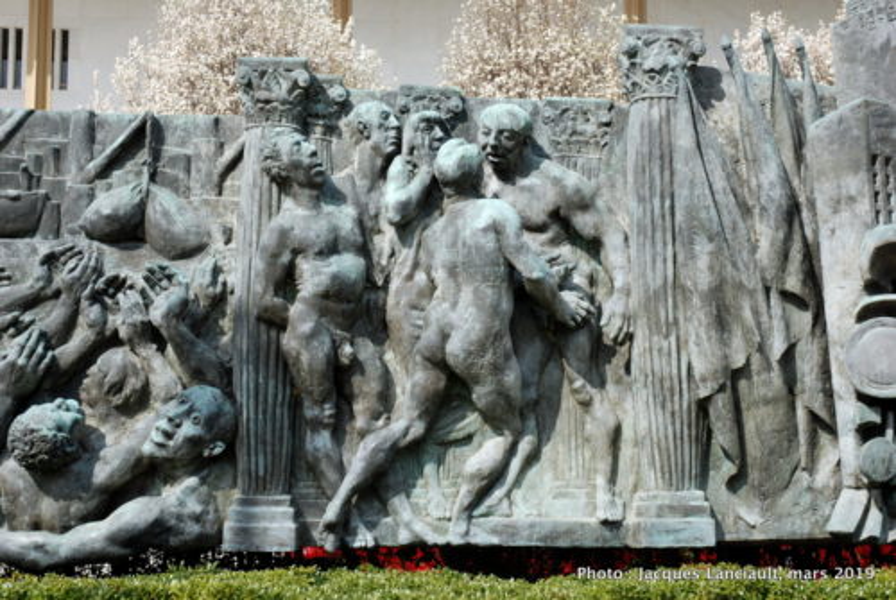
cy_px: 300
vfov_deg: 25.8
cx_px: 448
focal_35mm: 52
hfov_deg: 37.8
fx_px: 1309
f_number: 10
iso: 100
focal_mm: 35
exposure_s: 1/100
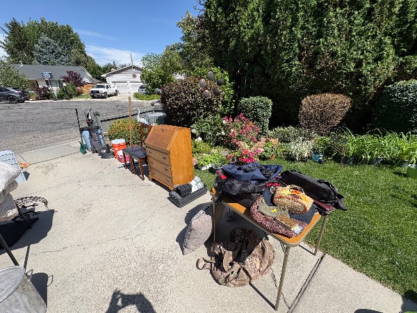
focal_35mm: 14
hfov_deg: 102.1
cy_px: 156
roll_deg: -0.5
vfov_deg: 85.7
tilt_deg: -22.4
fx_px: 169
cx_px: 208
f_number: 2.2
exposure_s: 1/1449
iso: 50
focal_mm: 2.22
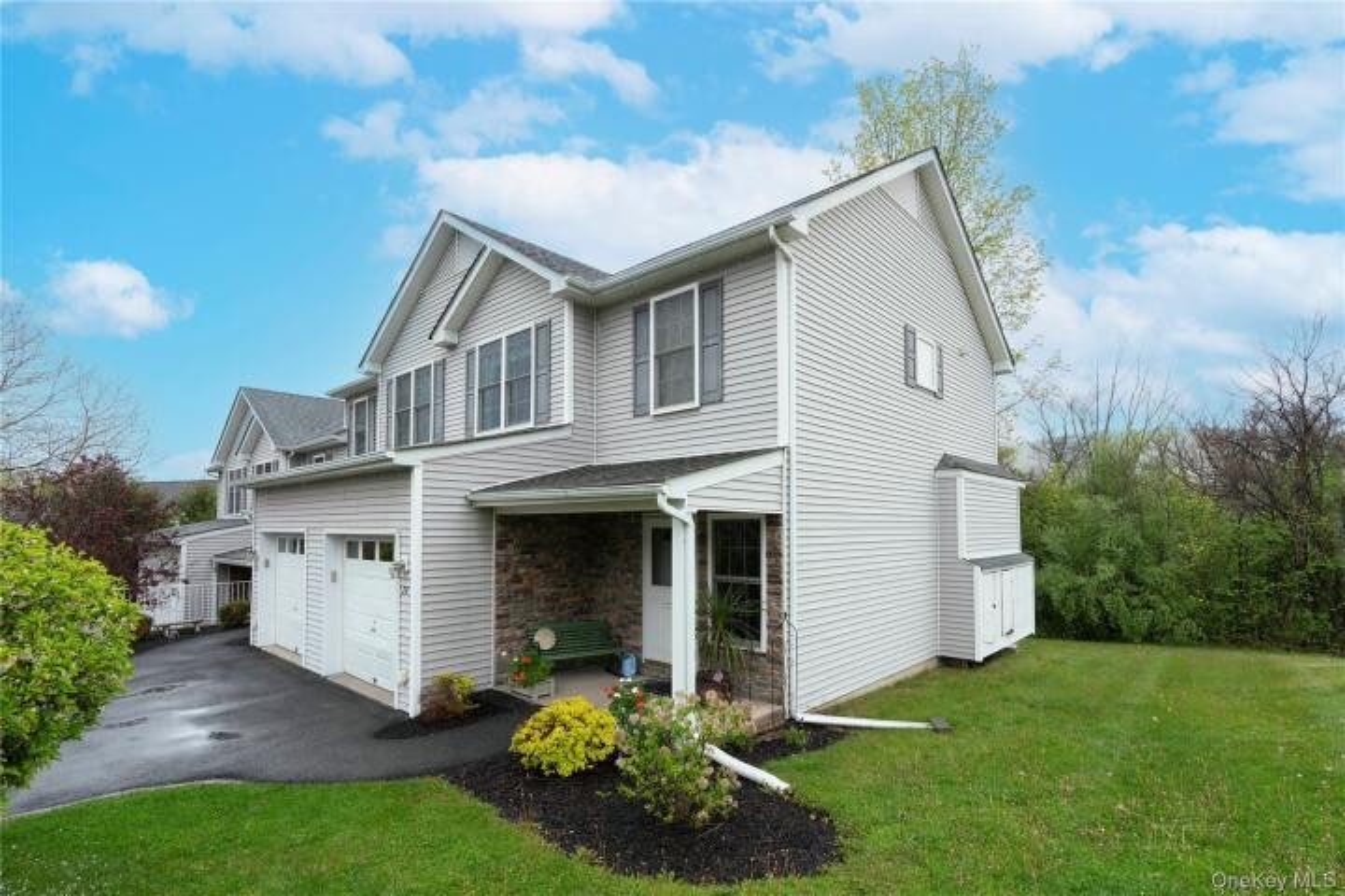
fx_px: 598
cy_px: 448
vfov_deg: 73.7
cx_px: 672
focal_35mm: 16
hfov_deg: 96.7
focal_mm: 16
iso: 400
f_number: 9
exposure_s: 1/250
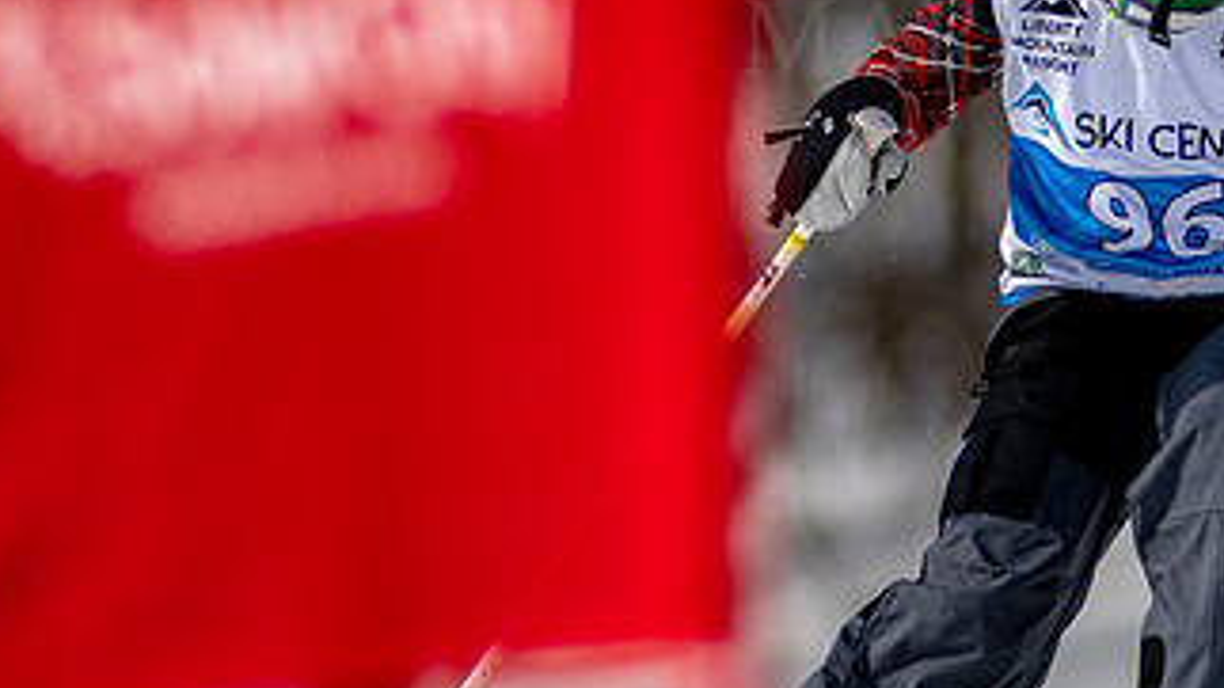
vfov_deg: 1.3
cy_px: 76
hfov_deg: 2.3
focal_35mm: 951
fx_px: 30860
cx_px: 1190
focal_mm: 300
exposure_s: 1/6400
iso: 100
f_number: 2.8
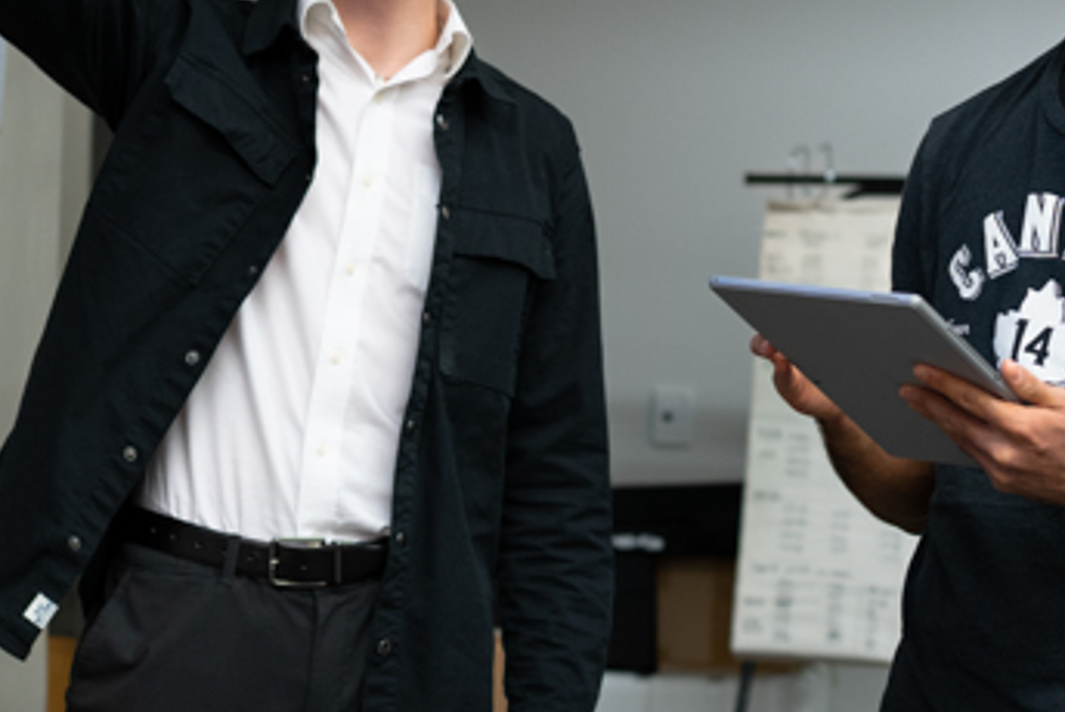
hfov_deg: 16.7
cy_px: 384
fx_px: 3612
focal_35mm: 122
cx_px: 226
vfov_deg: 11.3
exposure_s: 1/125
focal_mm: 35
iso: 500
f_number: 2
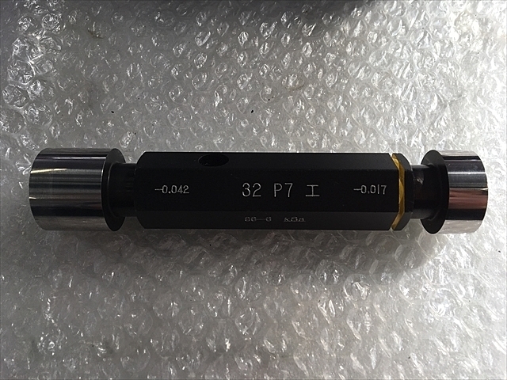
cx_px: 254
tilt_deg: -68.8
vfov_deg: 48.2
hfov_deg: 61.7
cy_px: 190
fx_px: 425
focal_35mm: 29
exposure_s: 1/291
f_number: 2.2
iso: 25
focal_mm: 4.15
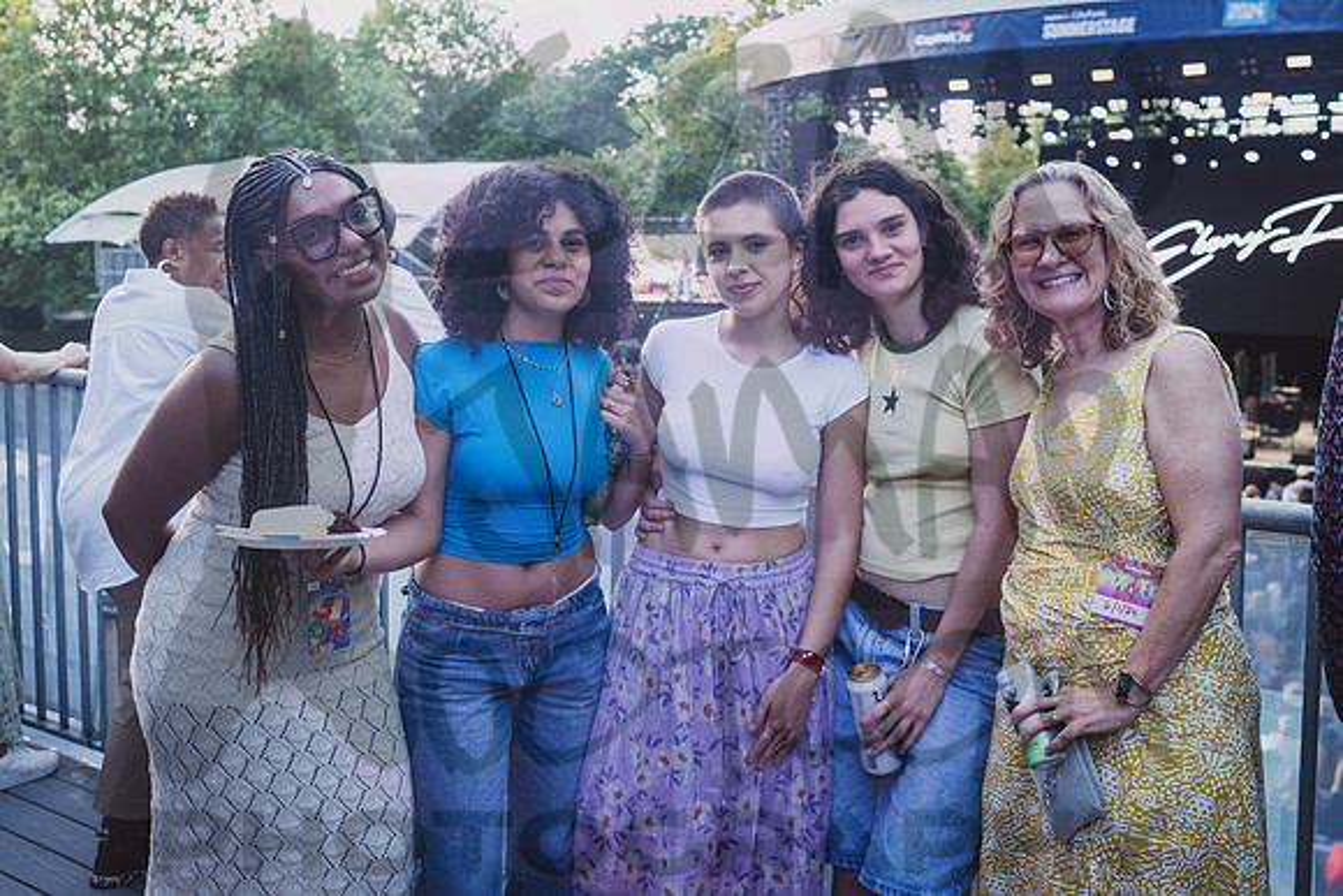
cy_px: 397
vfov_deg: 34.2
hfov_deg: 49.5
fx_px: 1455
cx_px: 683
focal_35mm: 39
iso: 1250
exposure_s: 1/400
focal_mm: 35
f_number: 4.5
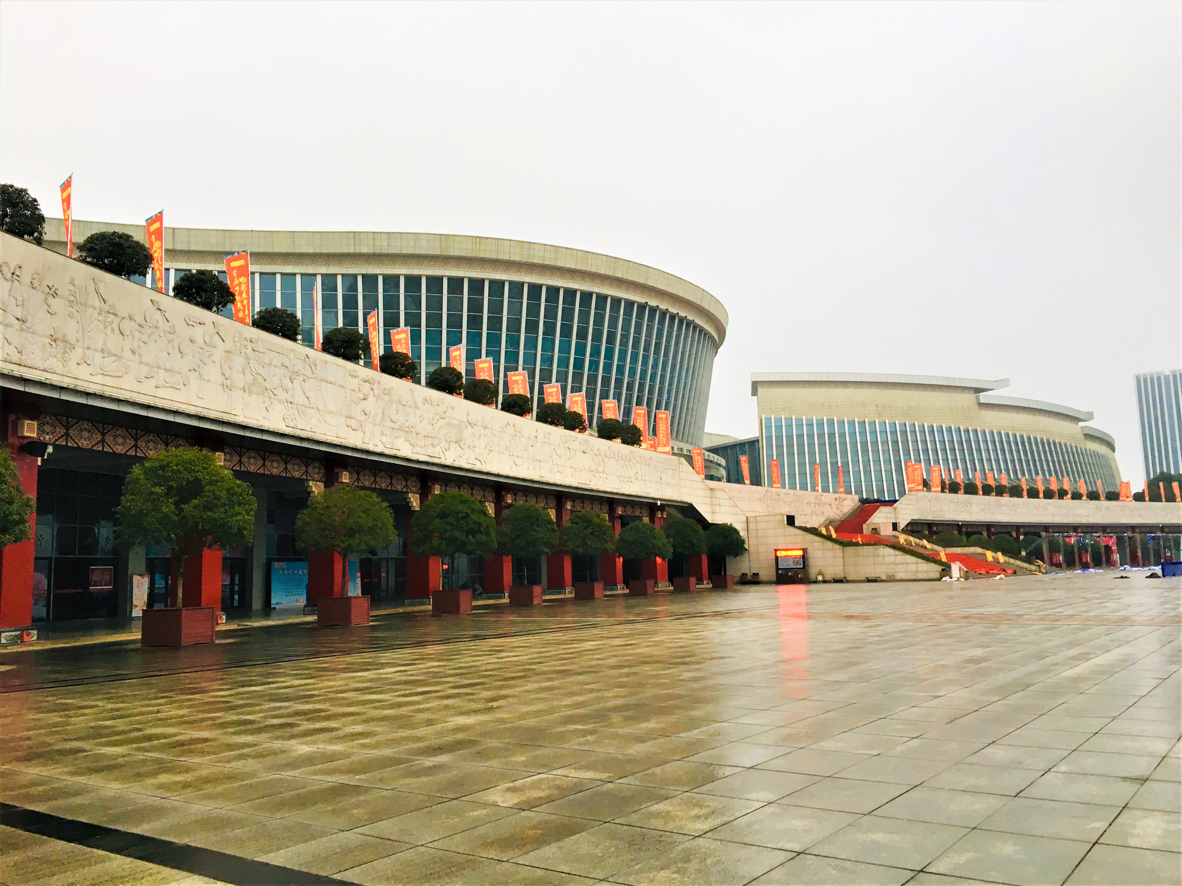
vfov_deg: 48.2
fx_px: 990
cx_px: 591
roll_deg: +1.9
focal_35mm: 29
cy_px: 443
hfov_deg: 61.7
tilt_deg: +7.7
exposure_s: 1/33
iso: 64
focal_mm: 4.15
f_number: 2.2
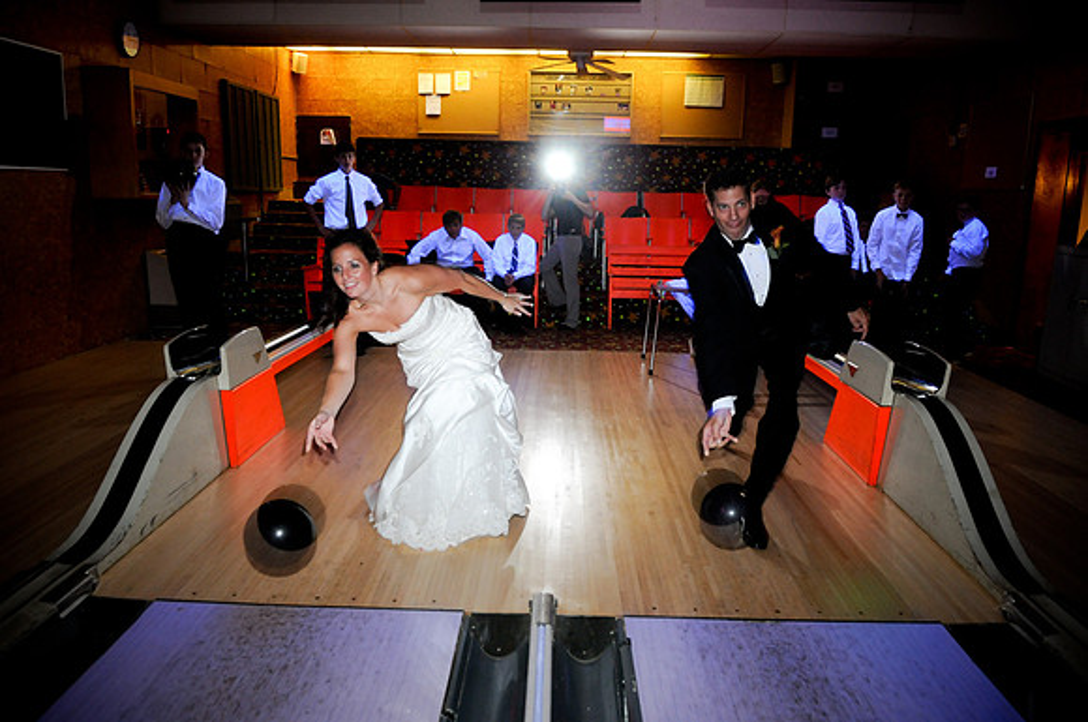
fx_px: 770
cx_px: 544
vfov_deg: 50.3
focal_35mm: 26
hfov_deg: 70.5
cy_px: 361
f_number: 4
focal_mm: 17
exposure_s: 1/25
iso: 800
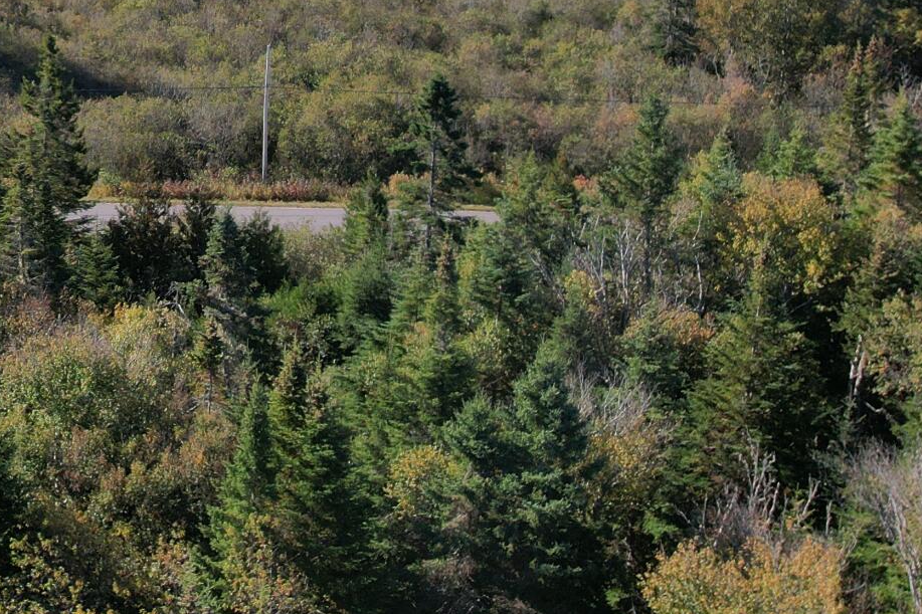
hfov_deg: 26.5
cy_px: -43
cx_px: -13
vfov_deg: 18.3
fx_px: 1844
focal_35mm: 72
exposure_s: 1/1600
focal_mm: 8.38
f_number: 2.8
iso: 110
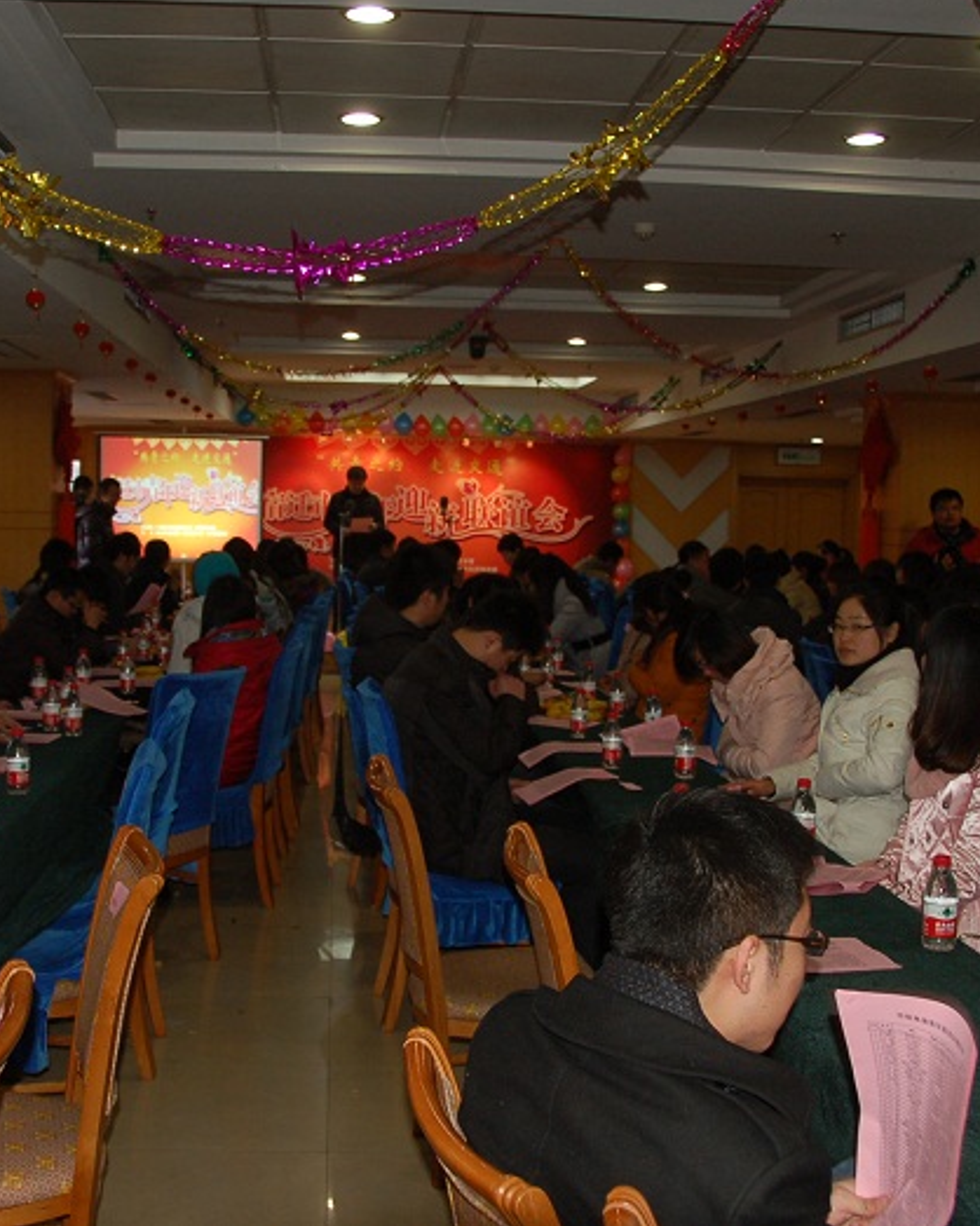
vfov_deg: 42.9
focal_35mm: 43
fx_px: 1560
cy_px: 607
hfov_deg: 34.8
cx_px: 436
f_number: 3.8
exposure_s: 1/60
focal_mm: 20
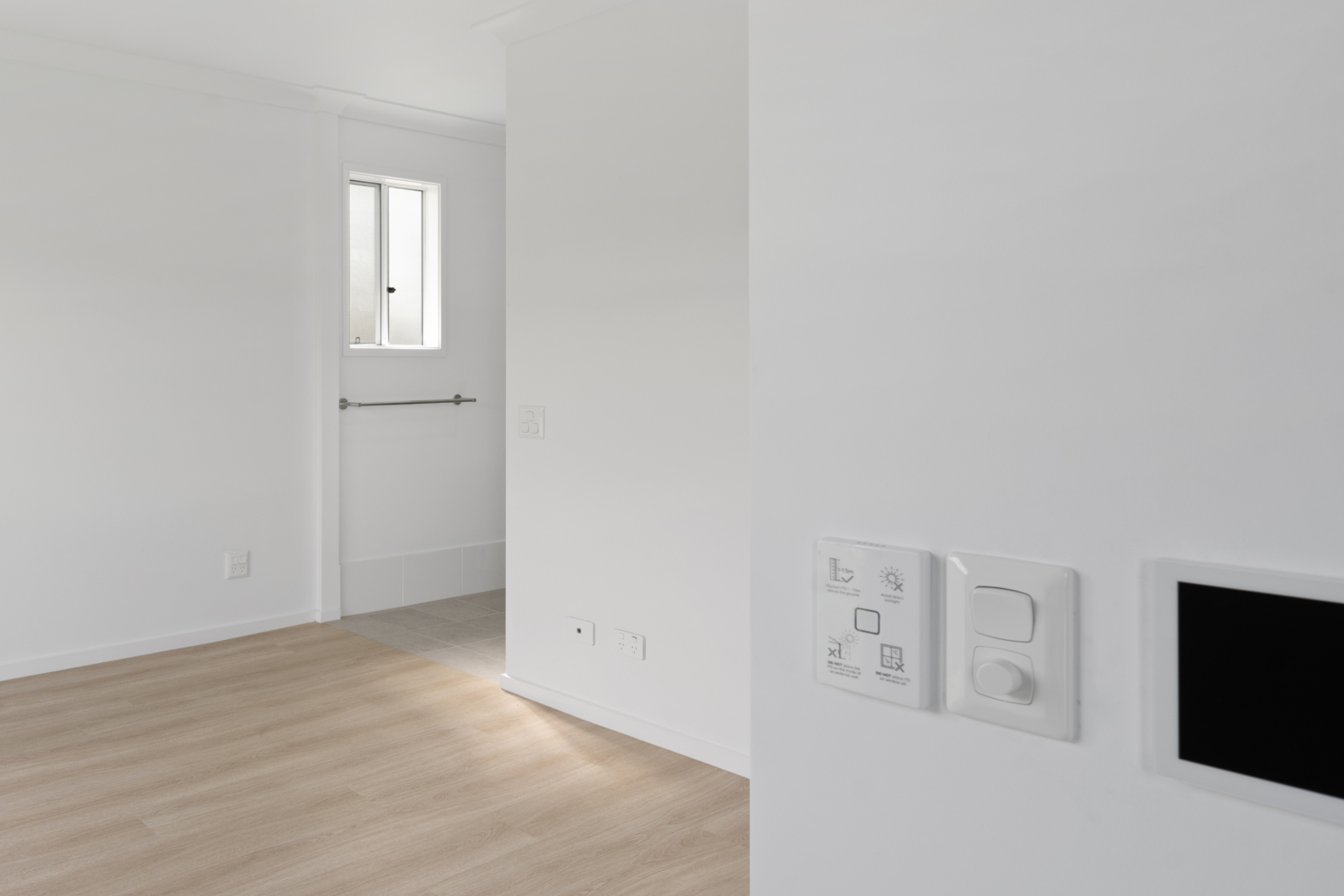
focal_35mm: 26
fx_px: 971
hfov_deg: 63.6
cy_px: 372
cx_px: 275
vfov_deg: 49.3
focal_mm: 16
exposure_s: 1/20
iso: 200
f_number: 8
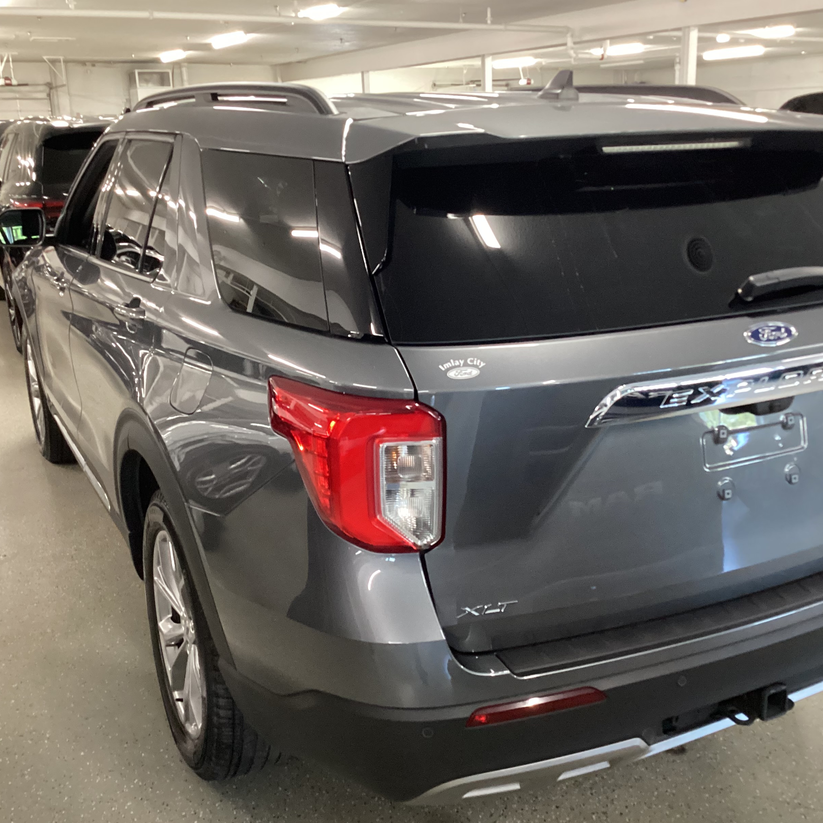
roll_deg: +0.7
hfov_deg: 44.9
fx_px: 995
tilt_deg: -16.7
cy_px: 415
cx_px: 454
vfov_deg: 44.9
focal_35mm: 37
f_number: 2.4
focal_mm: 3.3
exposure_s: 1/40
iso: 400
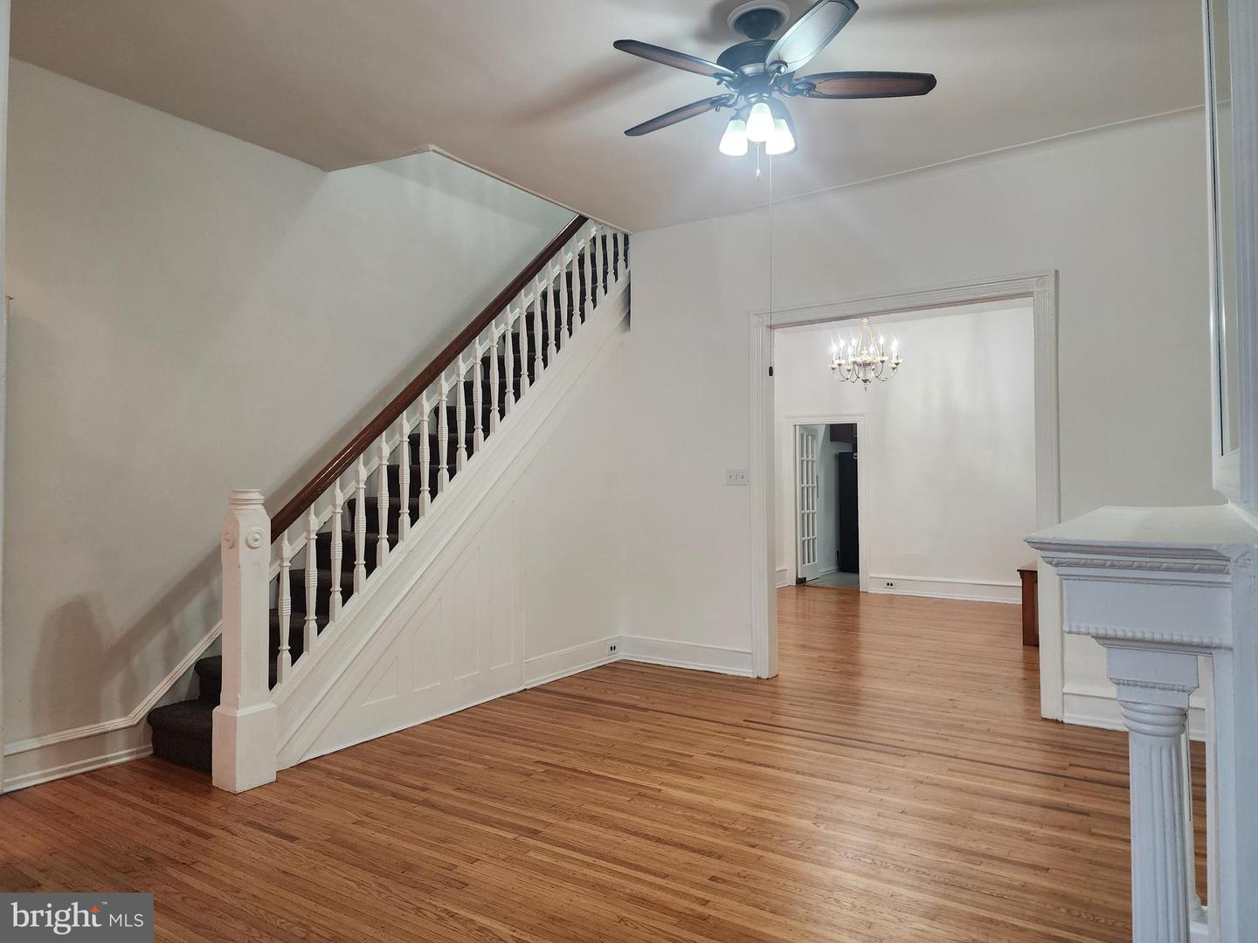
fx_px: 836
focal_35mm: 23
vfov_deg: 58.9
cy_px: 472
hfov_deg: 73.9
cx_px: 629
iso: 320
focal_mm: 6.4
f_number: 1.8
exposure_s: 1/120
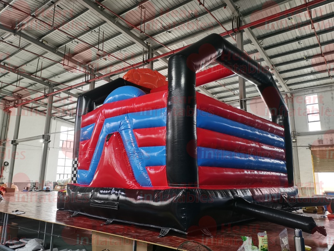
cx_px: 167
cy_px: 126
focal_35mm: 27
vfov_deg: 51.4
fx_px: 261
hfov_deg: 65.3
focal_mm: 5.58
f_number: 1.8
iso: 400
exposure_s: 1/100
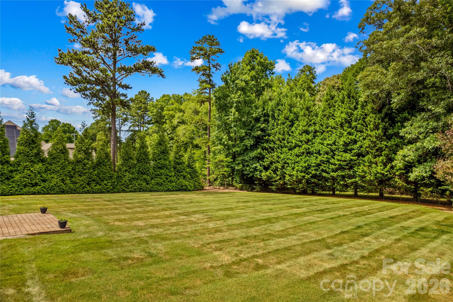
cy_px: 151
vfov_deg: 57.2
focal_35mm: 22
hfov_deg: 78.6
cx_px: 226
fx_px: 277
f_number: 2.8
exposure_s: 1/1000
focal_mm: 8.38
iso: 100
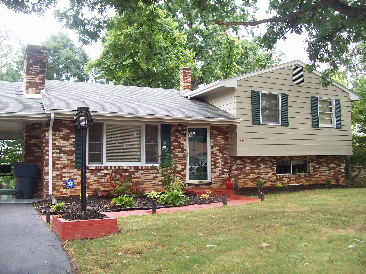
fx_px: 381
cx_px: 183
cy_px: 137
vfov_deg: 39.7
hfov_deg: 51.4
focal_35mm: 36
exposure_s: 1/143
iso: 200
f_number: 2.7
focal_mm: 6
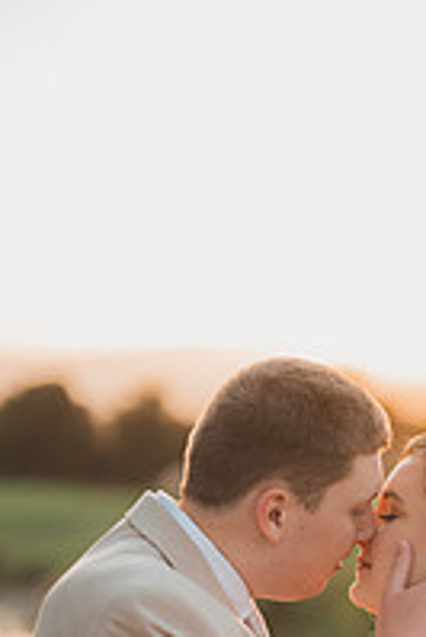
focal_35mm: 113
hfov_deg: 12.0
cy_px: 701
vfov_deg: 17.5
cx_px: 400
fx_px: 2002
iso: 125
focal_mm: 50
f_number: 1.2
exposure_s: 1/320
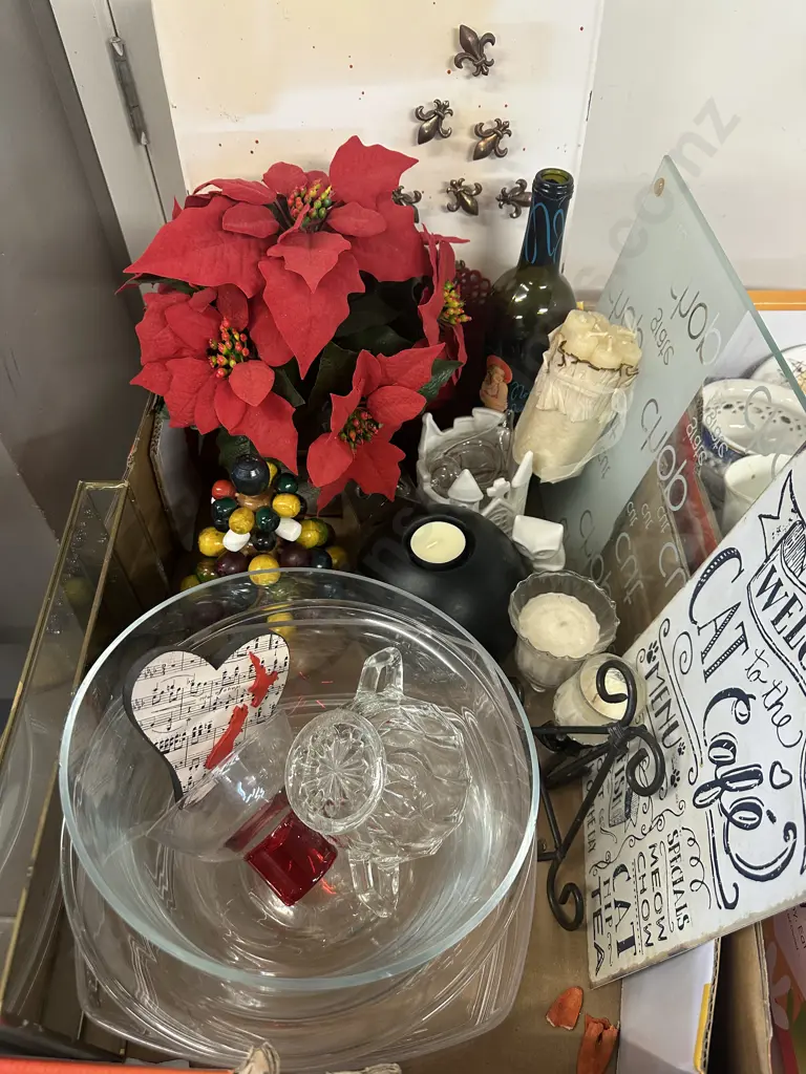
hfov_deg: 56.8
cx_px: 403
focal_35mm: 24
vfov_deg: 71.6
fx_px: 745
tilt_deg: -49.8
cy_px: 537
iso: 200
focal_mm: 6.86
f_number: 1.78
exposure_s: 1/50
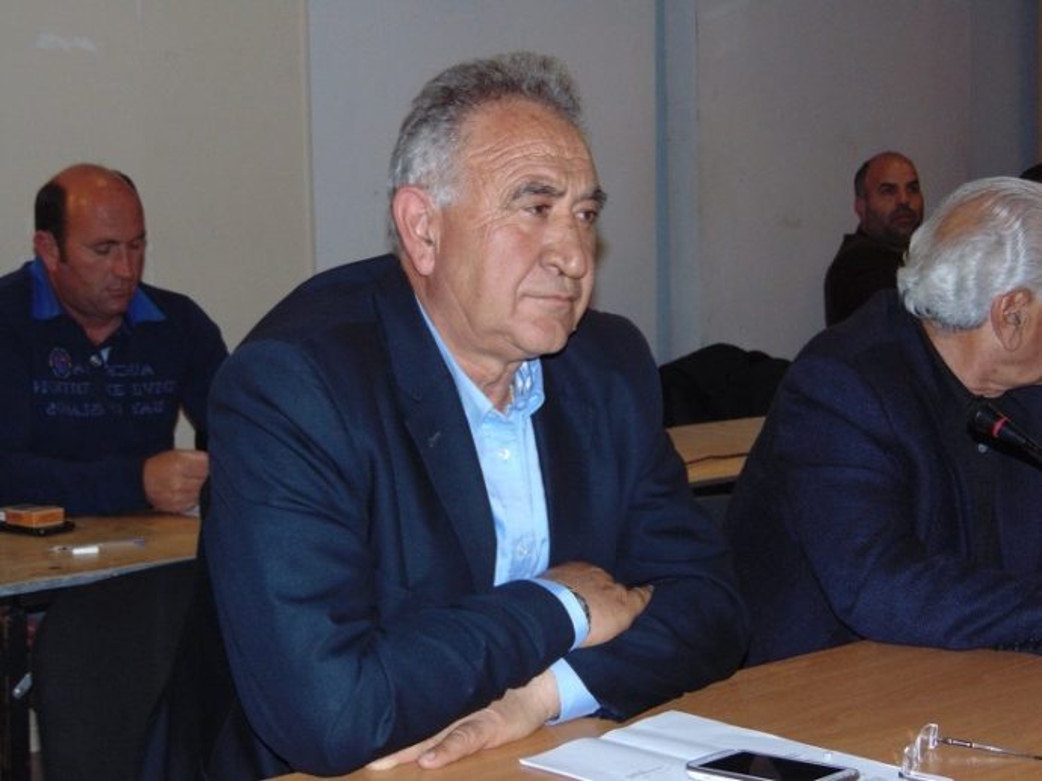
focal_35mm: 60
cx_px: 521
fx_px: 1805
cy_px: 390
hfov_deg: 32.2
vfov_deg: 24.4
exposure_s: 1/60
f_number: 3.6
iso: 200
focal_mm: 10.8
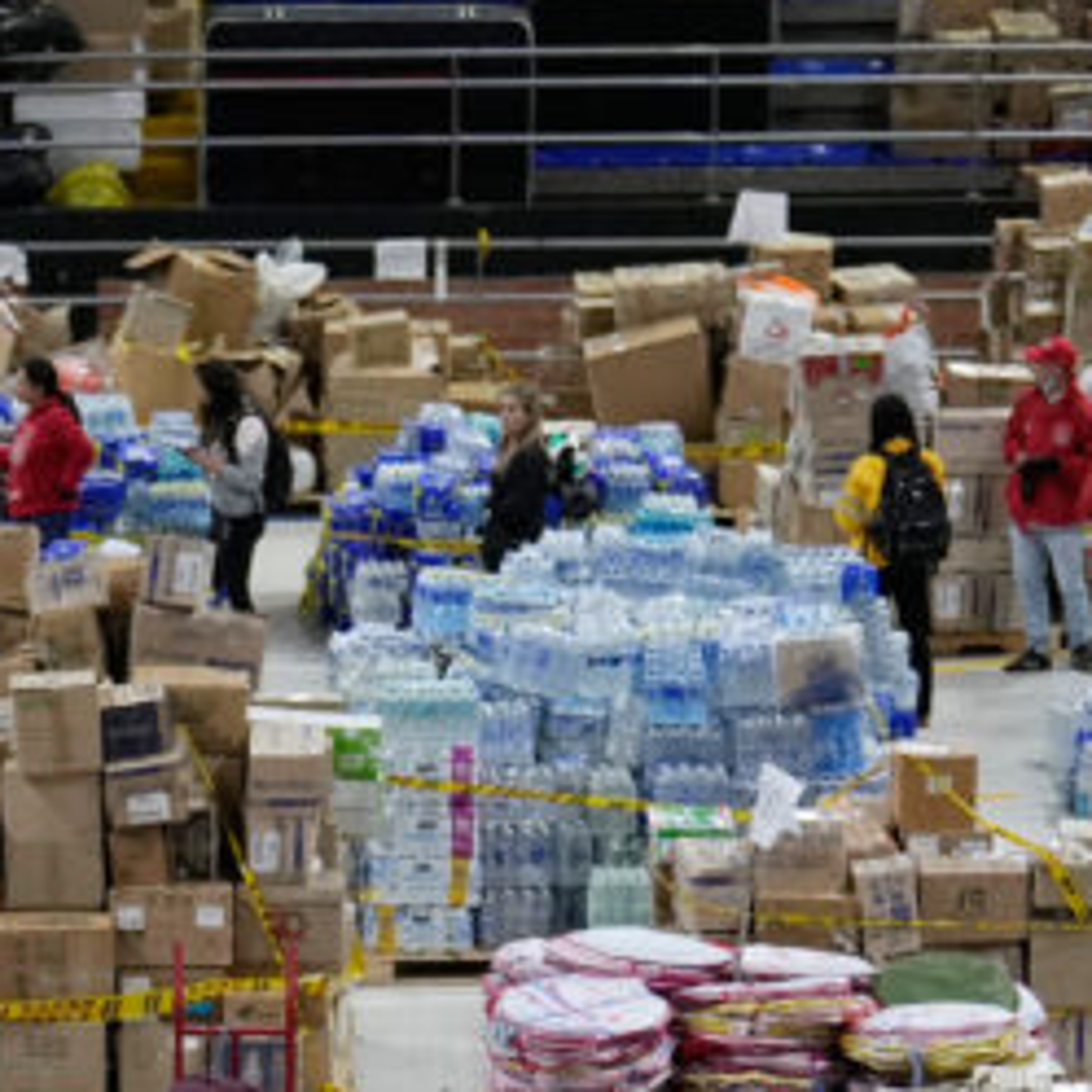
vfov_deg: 6.6
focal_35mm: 256
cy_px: 2140
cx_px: 219
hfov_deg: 6.8
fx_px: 9137
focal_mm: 50
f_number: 1.4
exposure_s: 1/2500
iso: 1000
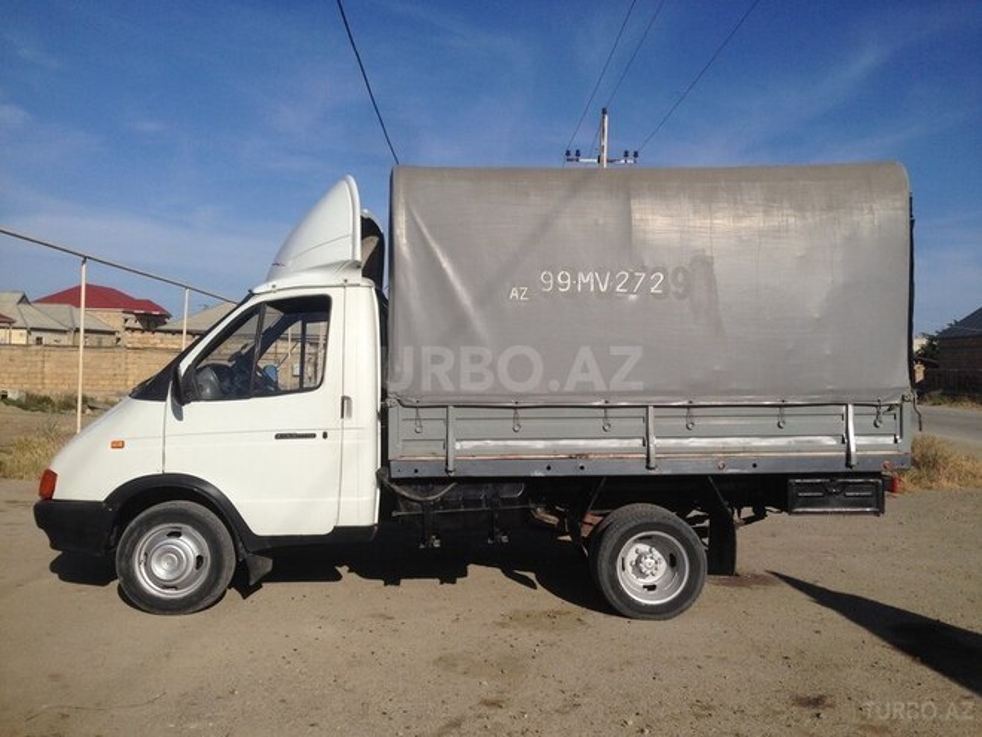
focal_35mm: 33
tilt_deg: -0.1
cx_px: 491
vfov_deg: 42.9
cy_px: 368
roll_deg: -1.7
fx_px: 936
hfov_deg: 55.4
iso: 50
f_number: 2.4
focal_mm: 4.12
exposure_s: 1/3876
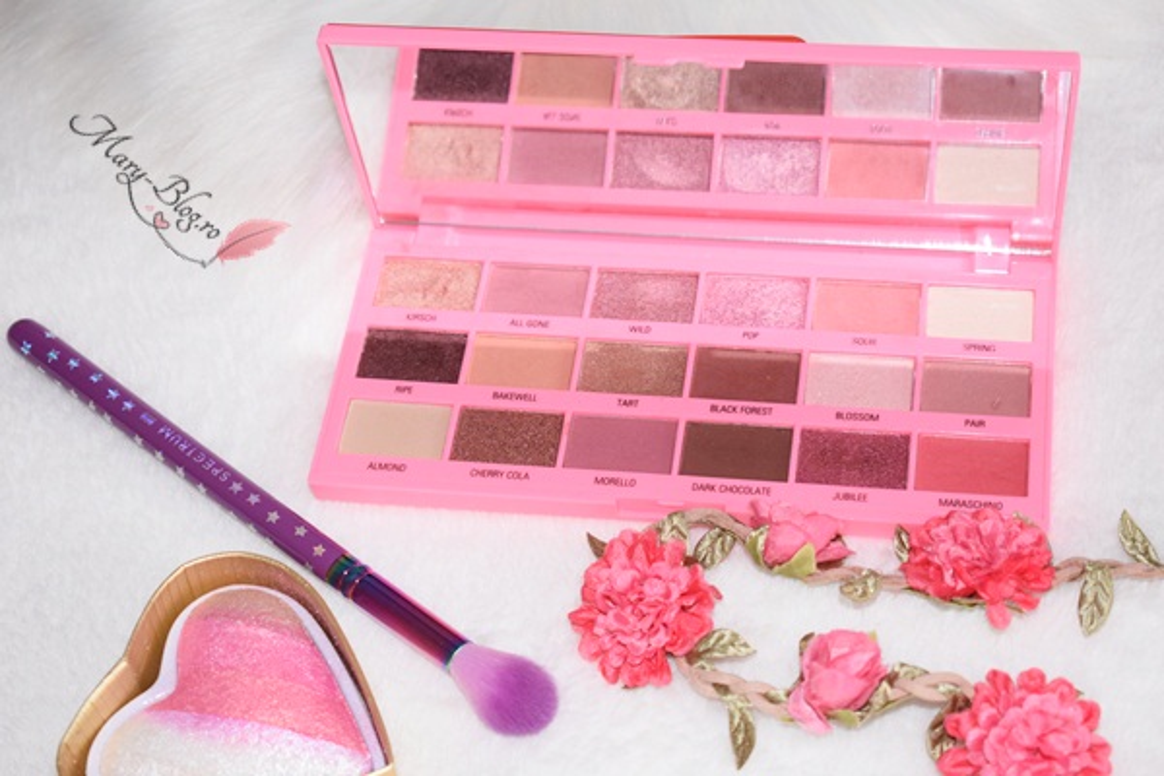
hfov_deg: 27.0
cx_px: 582
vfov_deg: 18.2
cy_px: 388
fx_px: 2425
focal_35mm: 75
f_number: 5.6
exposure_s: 1/60
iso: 1250
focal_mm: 50
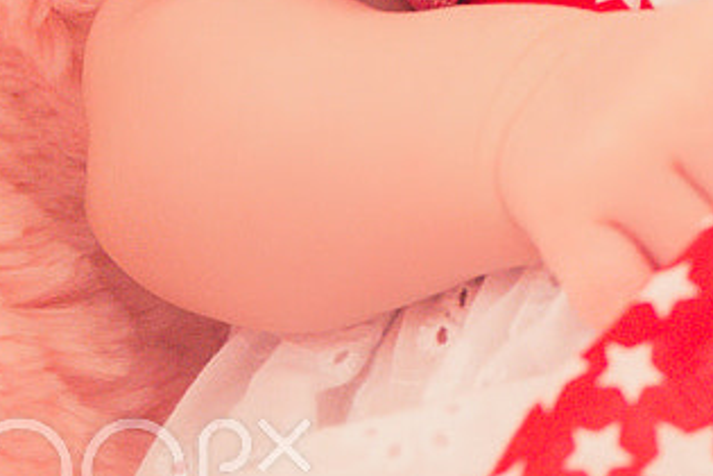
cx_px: 1560
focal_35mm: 381
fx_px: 7545
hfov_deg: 5.3
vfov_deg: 3.6
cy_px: -440
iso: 640
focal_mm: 50
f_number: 4
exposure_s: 1/100
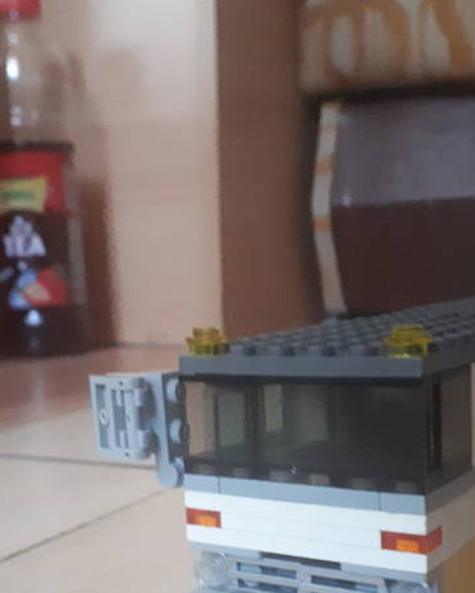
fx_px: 913
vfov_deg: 35.4
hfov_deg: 29.1
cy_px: 425
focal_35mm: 52
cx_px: 226
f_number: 1.9
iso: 1000
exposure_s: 1/17
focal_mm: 3.6
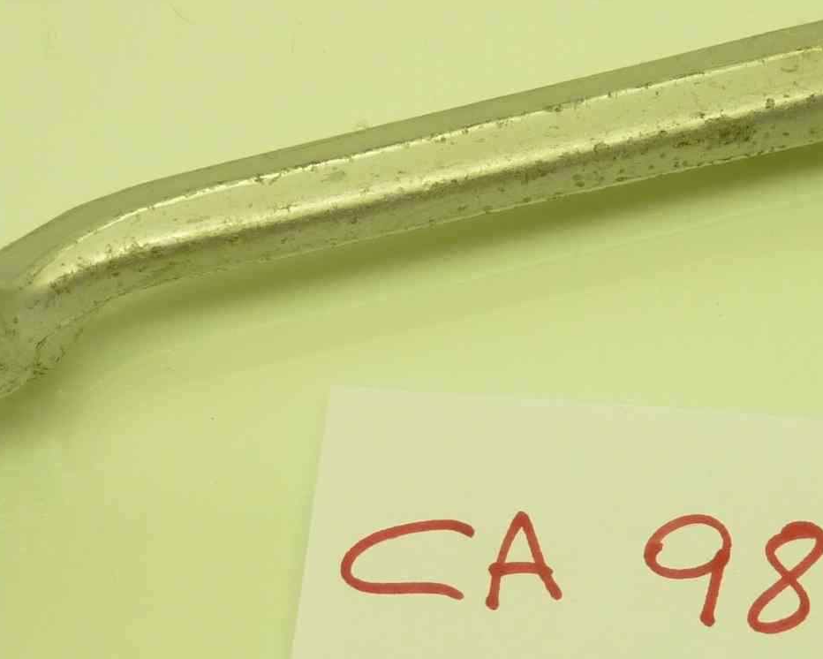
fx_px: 1632
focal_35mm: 67
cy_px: 435
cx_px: 599
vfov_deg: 22.7
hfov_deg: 28.0
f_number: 3.3
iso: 80
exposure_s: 1/40
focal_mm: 4.1
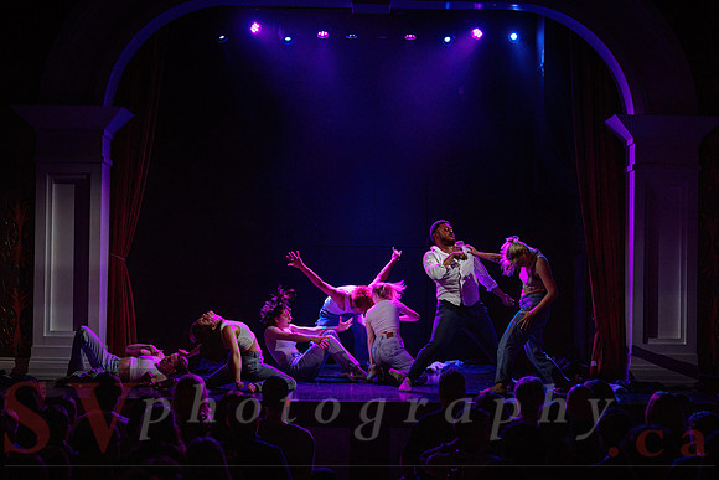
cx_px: 419
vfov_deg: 16.7
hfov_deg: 24.8
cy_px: 240
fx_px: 1631
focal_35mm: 82
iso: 1600
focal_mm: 70
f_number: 2.8
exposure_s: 1/250
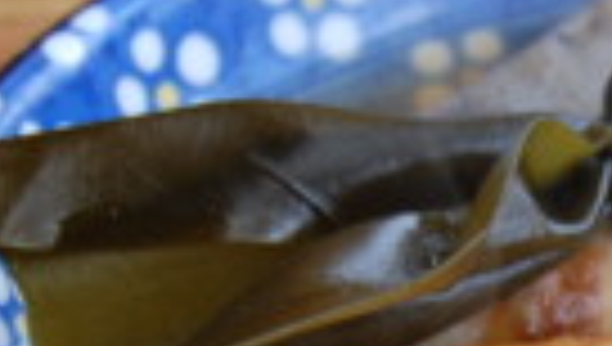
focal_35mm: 300
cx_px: 675
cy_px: 472
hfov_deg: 7.1
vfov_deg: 4.1
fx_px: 4876
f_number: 5
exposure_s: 1/60
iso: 400
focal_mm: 52
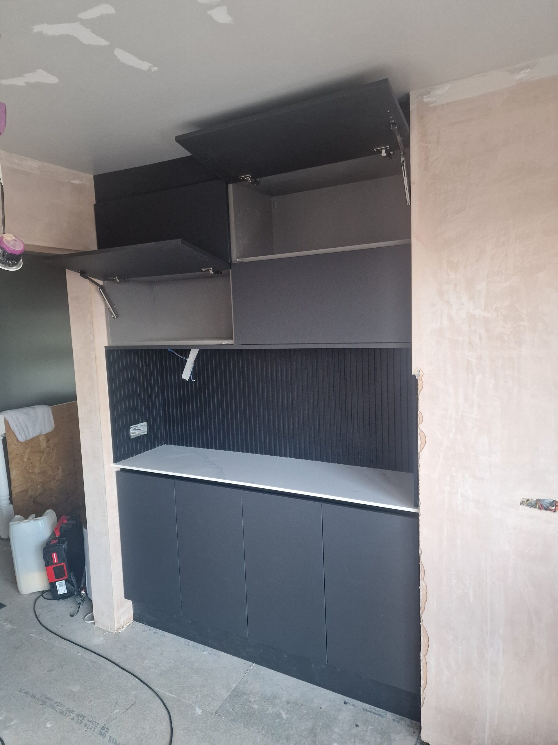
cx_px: 279
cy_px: 372
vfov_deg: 73.9
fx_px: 494
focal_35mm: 23
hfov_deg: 58.9
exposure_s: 1/100
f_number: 1.8
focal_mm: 6.4
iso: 640
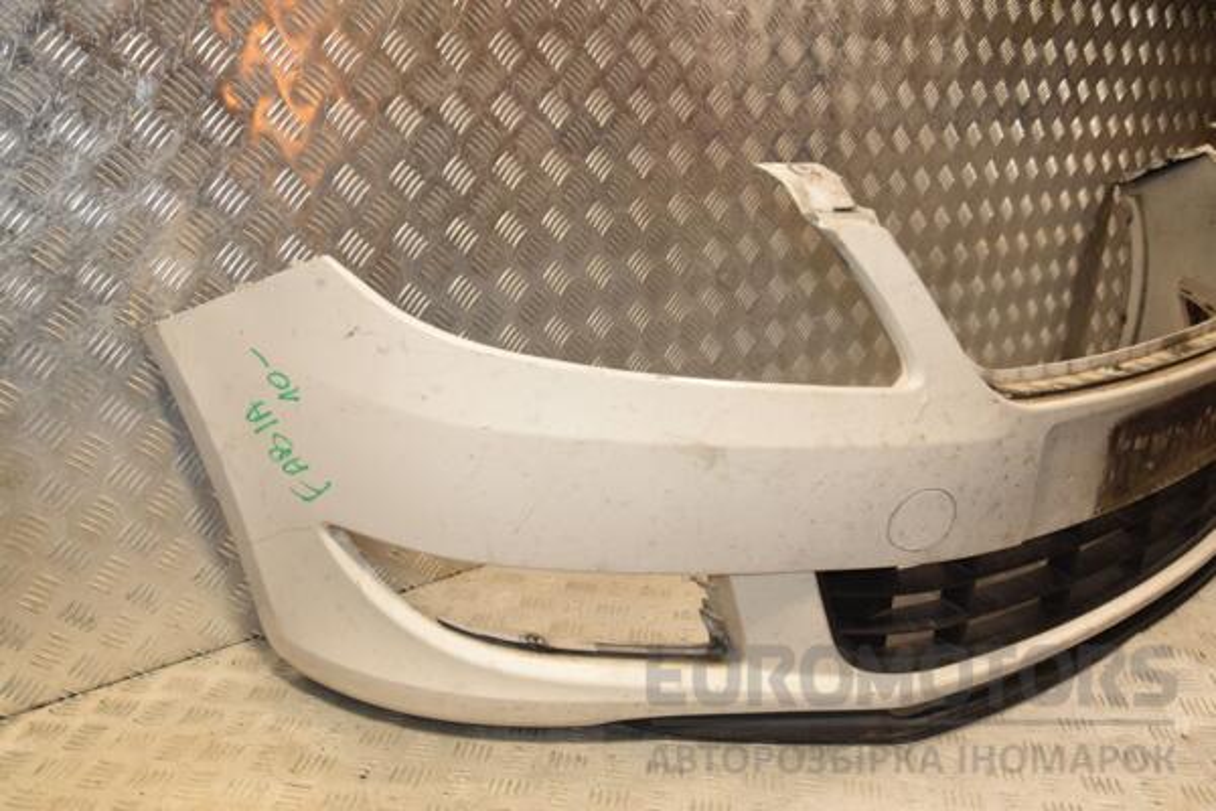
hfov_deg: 59.5
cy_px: 406
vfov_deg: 41.7
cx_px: 608
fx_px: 1064
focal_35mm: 32
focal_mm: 21
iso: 800
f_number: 6.3
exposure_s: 1/200
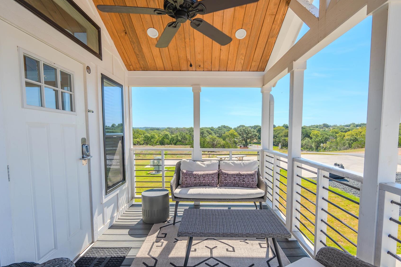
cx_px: 205
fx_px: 189
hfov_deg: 93.3
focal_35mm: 17
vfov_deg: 70.2
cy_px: 147
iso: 100
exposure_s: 1/2000
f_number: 4
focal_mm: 14
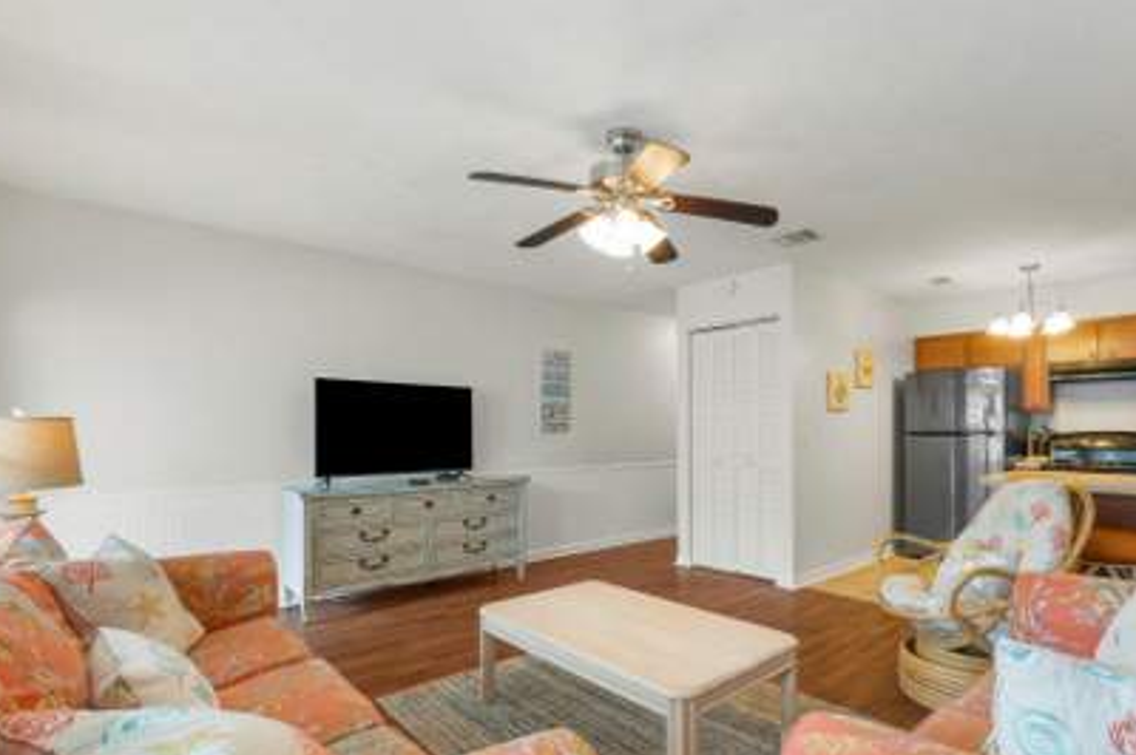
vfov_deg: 66.7
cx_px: 645
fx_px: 568
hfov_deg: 89.5
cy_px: 447
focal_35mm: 18
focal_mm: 10
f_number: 9
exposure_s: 1/3
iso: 400
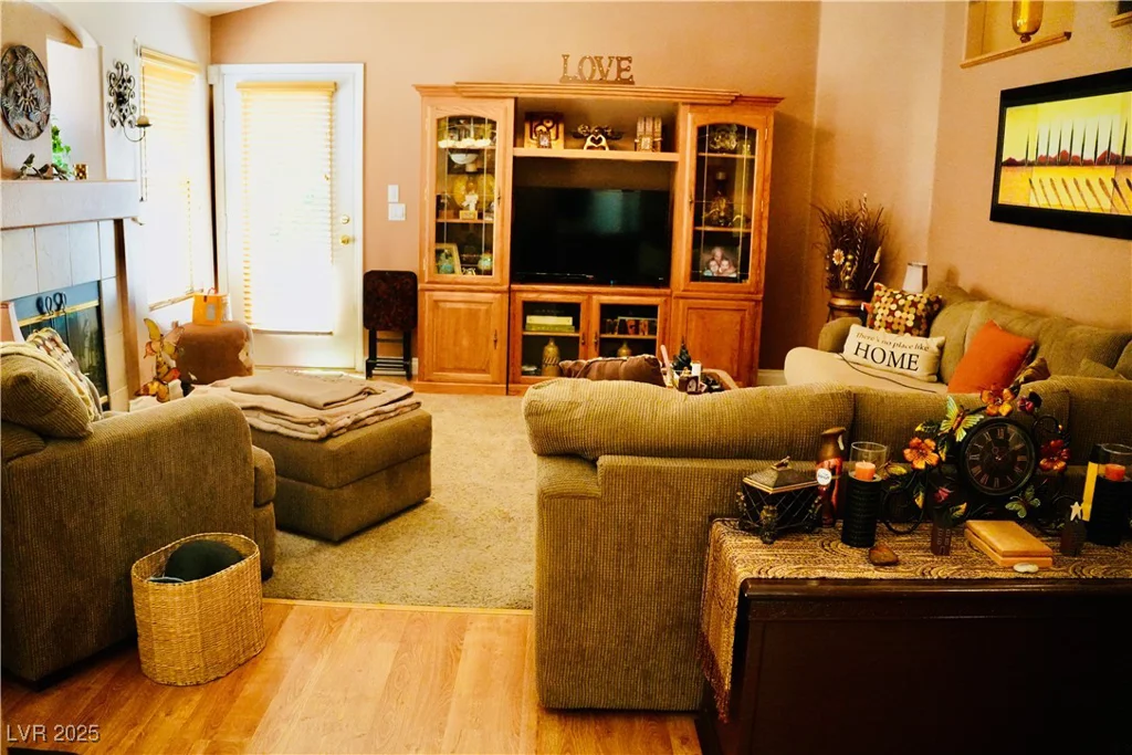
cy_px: 378
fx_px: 849
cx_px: 566
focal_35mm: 27
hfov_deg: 67.4
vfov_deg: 47.9
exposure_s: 1/160
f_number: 2.8
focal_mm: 18
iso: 5000
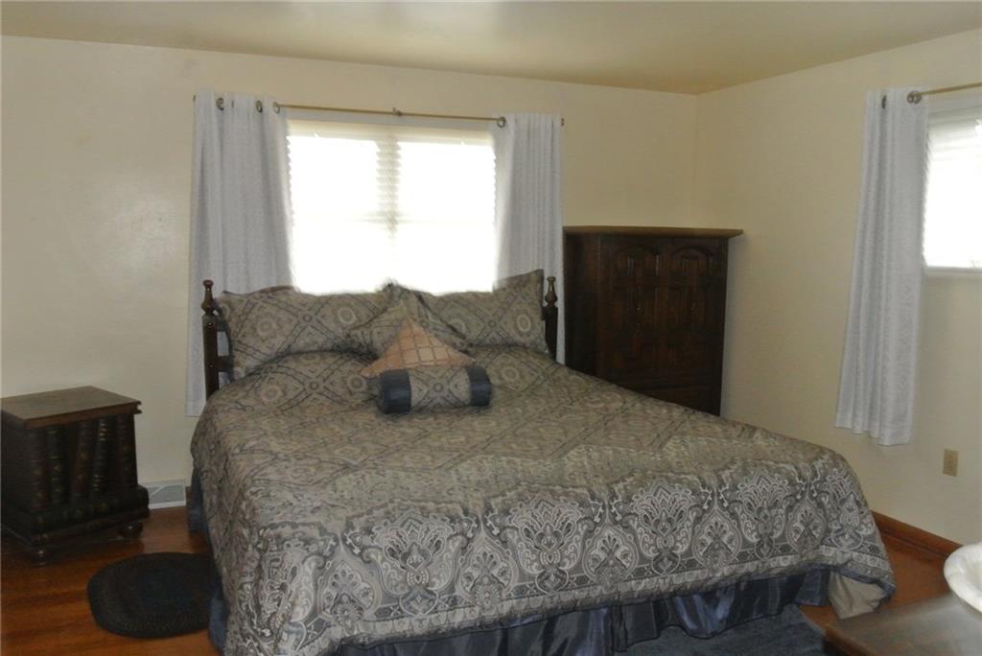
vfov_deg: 45.0
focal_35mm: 29
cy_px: 328
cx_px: 491
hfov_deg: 63.6
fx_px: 791
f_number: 3.5
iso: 1250
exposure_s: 1/15
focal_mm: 11
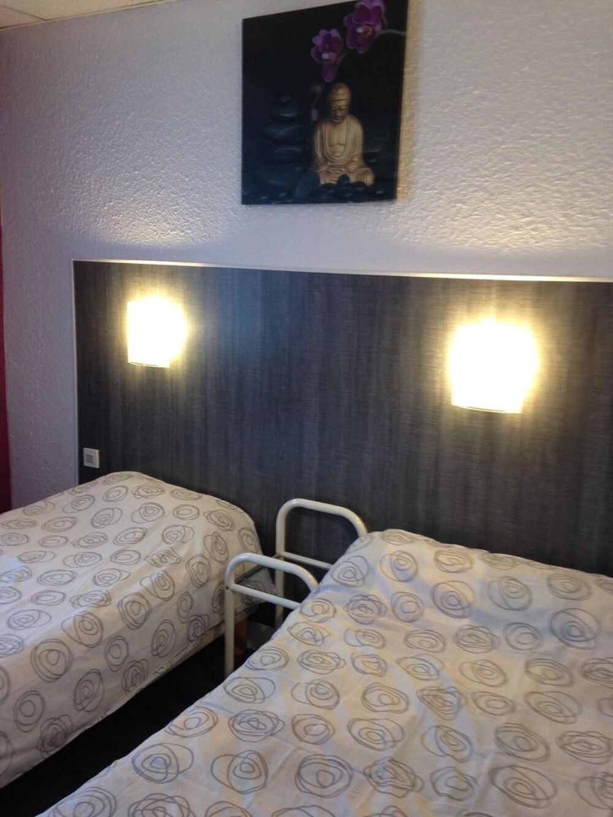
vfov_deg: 55.3
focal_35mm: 33
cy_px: 408
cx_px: 306
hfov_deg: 43.0
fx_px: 779
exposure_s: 1/20
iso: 100
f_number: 2.4
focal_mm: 4.12
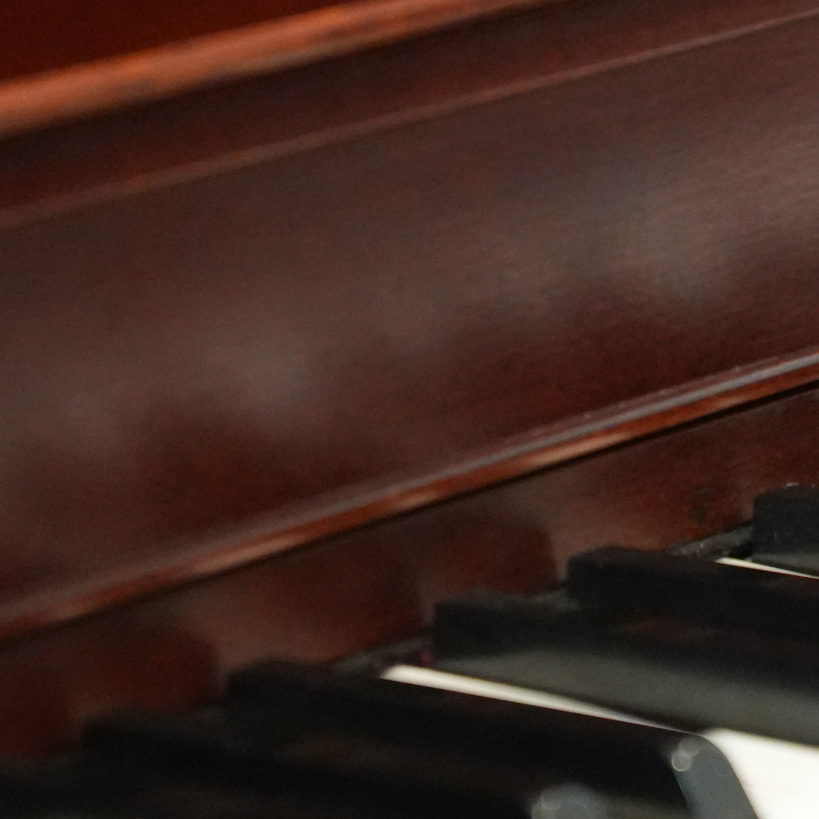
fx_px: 7415
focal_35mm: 277
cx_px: 1014
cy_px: 57
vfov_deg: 6.3
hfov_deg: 6.3
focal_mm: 70
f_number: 2.8
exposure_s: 1/160
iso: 5000
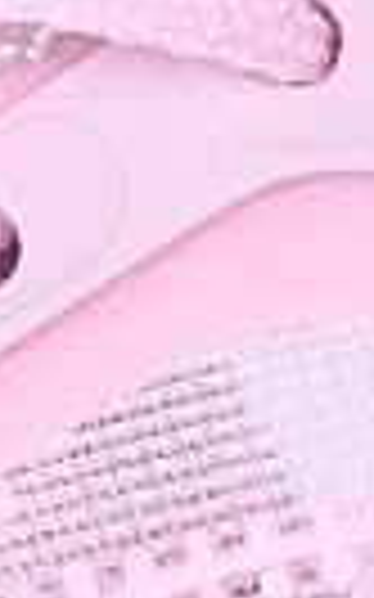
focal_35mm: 623
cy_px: 1394
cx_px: 225
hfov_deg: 2.1
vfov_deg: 3.3
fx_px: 10171
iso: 160
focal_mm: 50
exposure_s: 1/80
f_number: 7.1
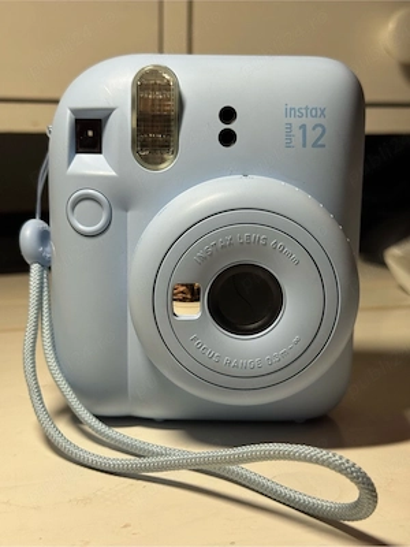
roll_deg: -1.3
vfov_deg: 39.7
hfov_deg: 30.3
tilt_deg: -12.3
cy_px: 274
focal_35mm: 48
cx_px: 205
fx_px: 758
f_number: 1.78
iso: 80
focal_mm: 6.76
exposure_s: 1/121
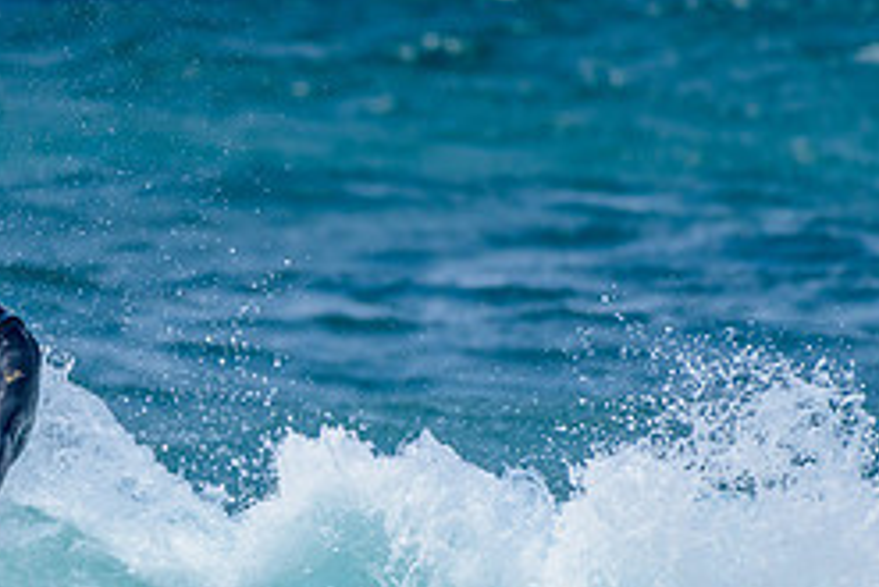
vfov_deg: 1.0
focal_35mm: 1443
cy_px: 529
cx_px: -118
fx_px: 35252
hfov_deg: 1.4
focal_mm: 500
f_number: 5.6
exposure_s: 1/2000
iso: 180
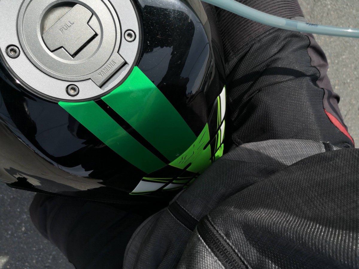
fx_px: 280
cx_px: 180
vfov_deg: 51.4
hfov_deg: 65.3
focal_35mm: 27
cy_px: 134
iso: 50
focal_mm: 3.95
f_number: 1.6
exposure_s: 1/1761
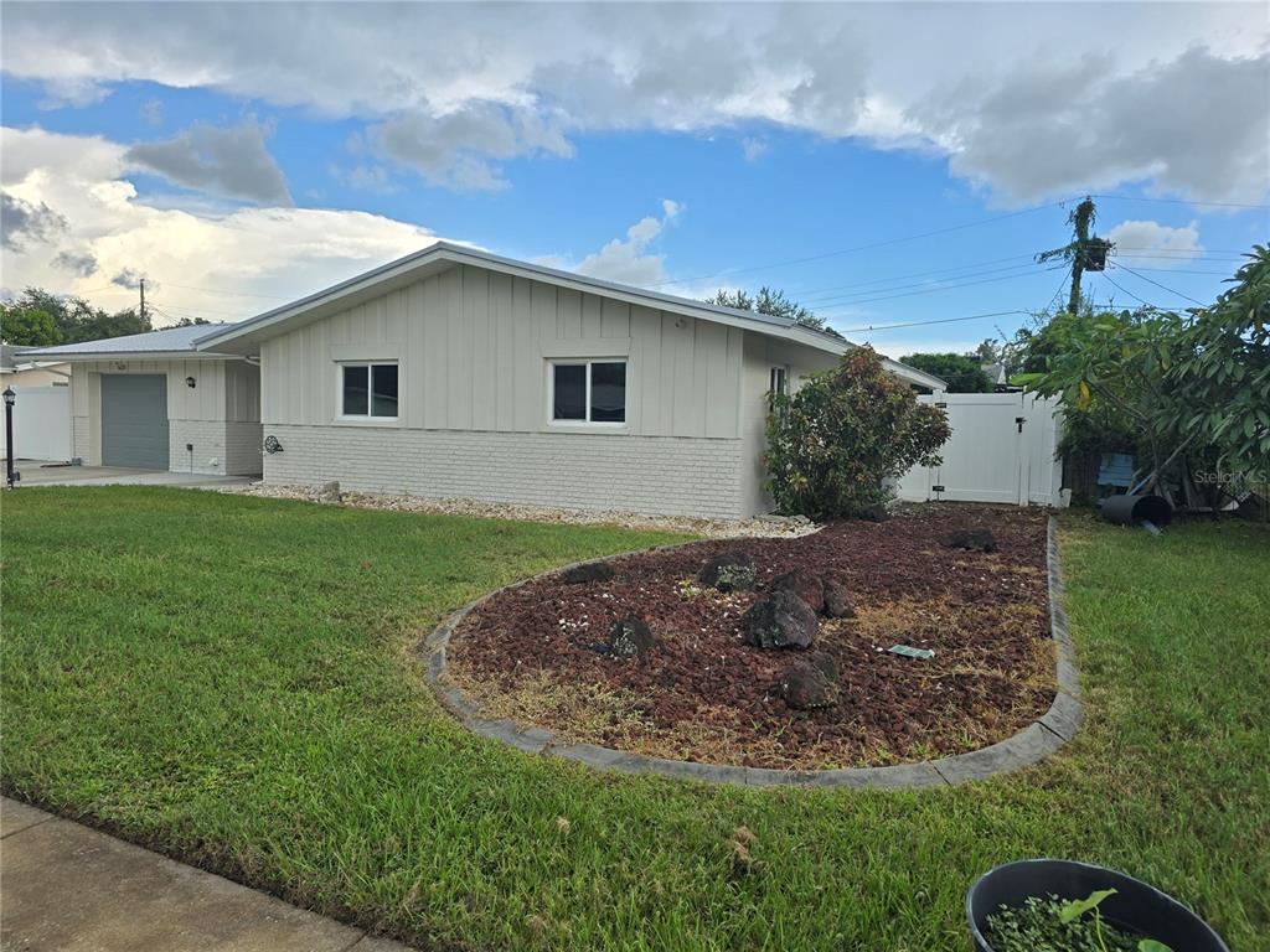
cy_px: 476
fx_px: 844
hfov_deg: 73.9
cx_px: 635
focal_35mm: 23
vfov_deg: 58.9
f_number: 1.7
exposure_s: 1/406
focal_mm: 6.3
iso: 12
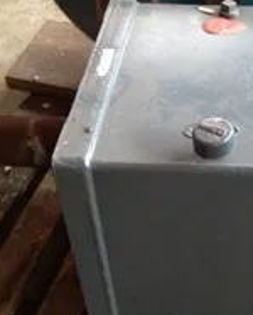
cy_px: 174
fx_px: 682
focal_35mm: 73
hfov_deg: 20.7
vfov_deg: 26.0
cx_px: 218
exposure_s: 1/20
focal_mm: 4.28
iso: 400
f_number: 2.4
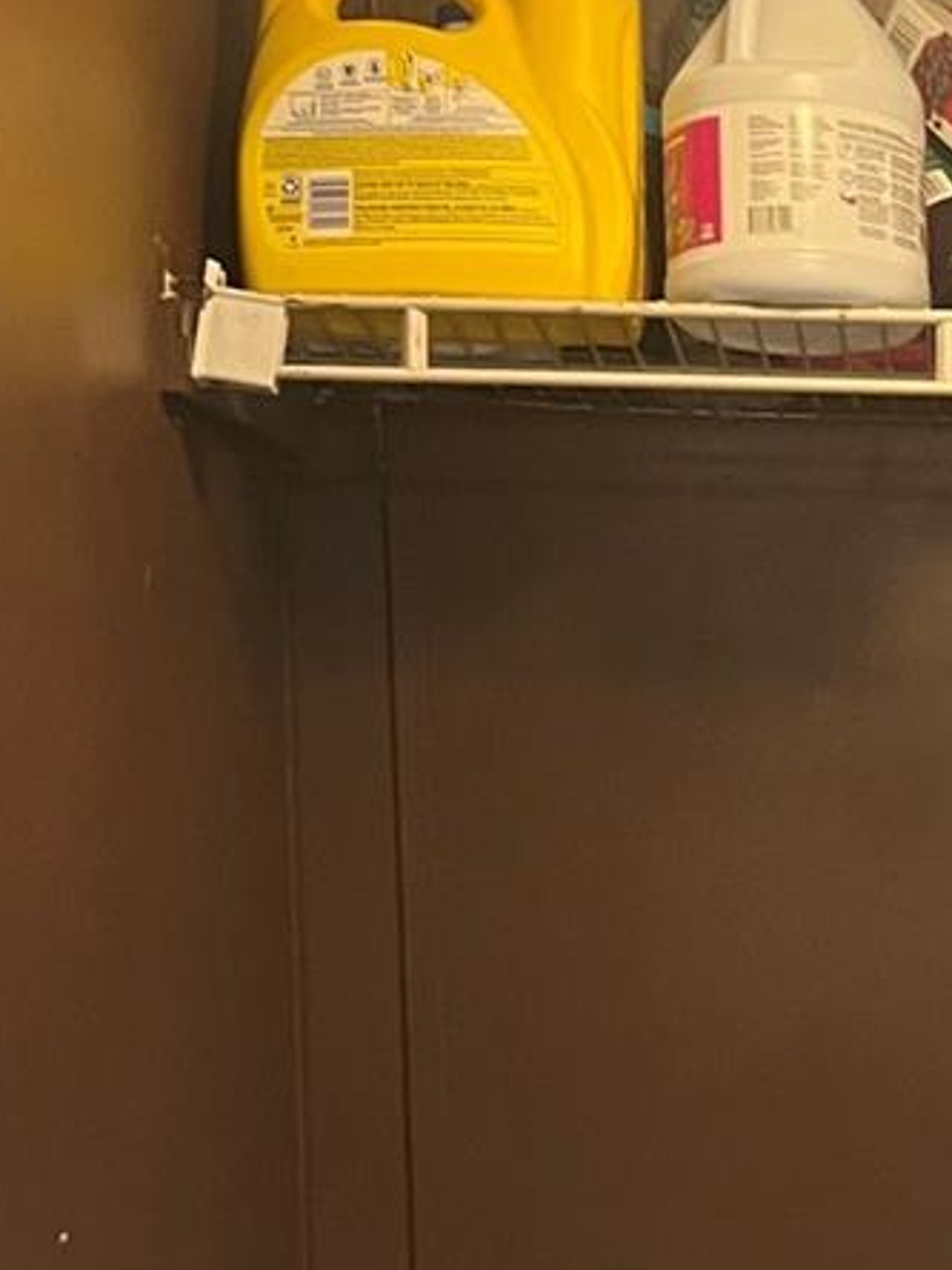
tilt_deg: -3.5
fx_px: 3300
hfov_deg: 15.0
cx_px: 1515
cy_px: 1138
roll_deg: +0.7
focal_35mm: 90
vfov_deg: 21.3
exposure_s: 1/40
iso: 400
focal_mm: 5.7
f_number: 1.5
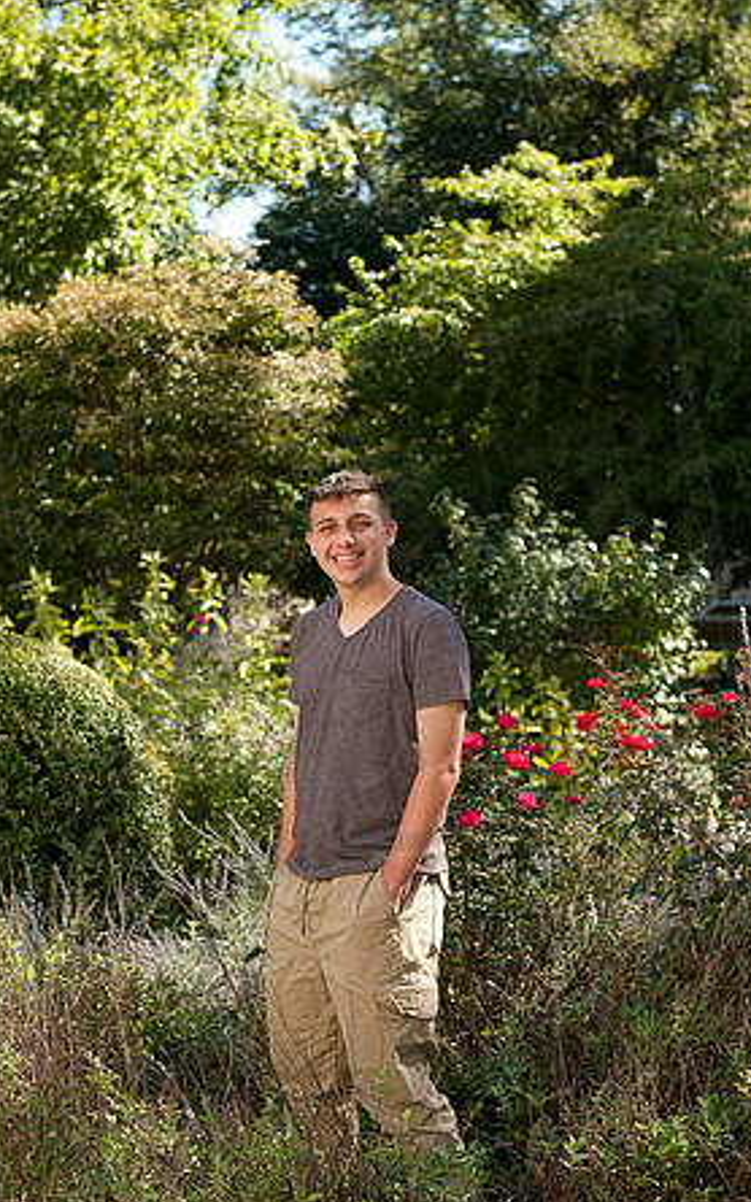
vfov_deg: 28.6
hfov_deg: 18.1
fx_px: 2359
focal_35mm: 72
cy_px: 605
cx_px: 377
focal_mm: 70
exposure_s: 1/250
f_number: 5.6
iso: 160
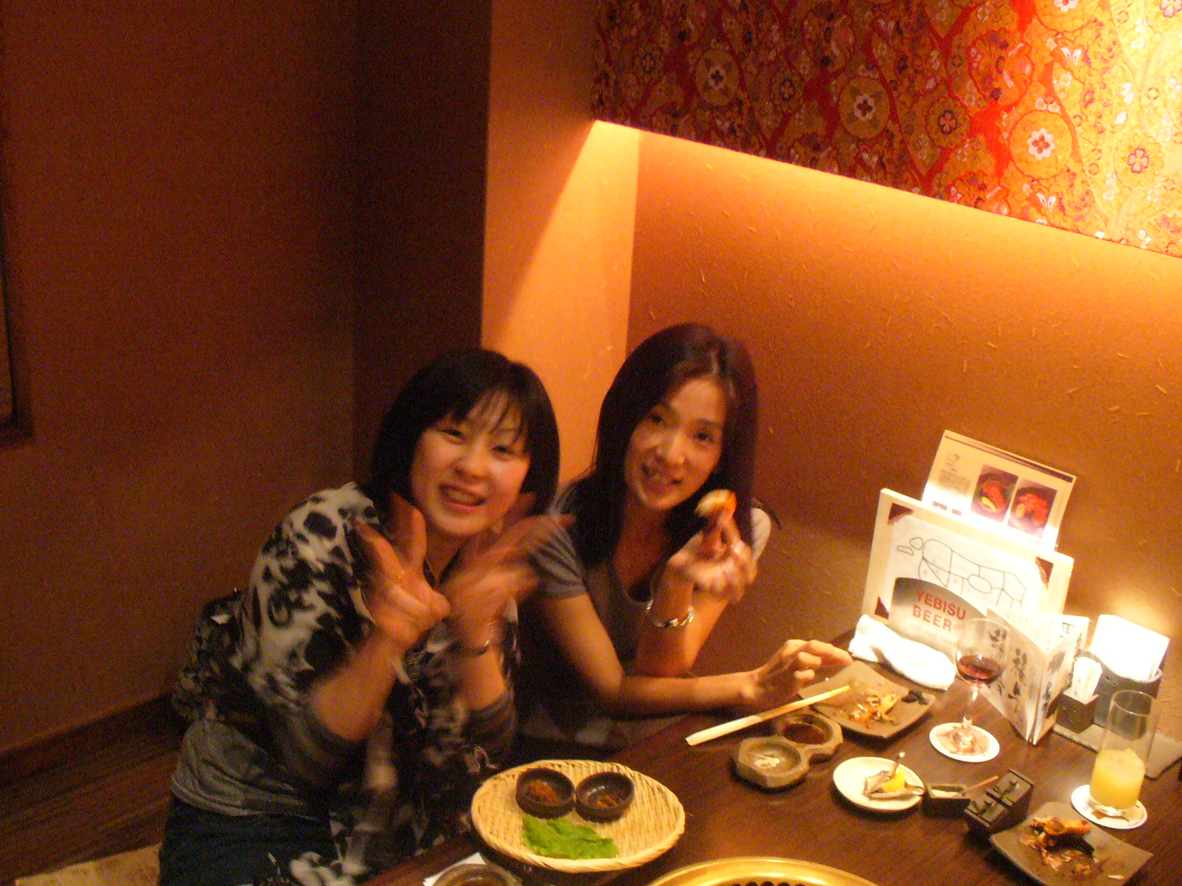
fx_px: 1400
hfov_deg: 45.7
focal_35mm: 41
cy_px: 471
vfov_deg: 35.1
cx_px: 530
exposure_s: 1/8
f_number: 2.8
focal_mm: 6.1
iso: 400
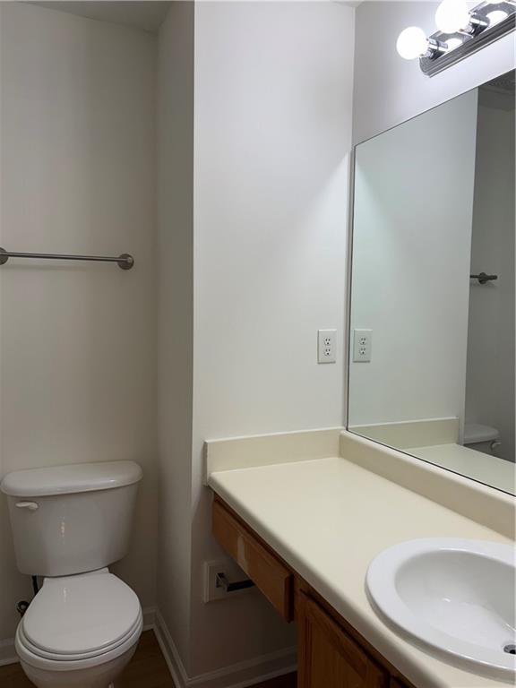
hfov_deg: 53.1
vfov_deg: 67.3
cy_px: 344
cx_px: 258
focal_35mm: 26
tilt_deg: -4.3
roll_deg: -0.6
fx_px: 517
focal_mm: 5.96
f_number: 1.6
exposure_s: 1/120
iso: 64
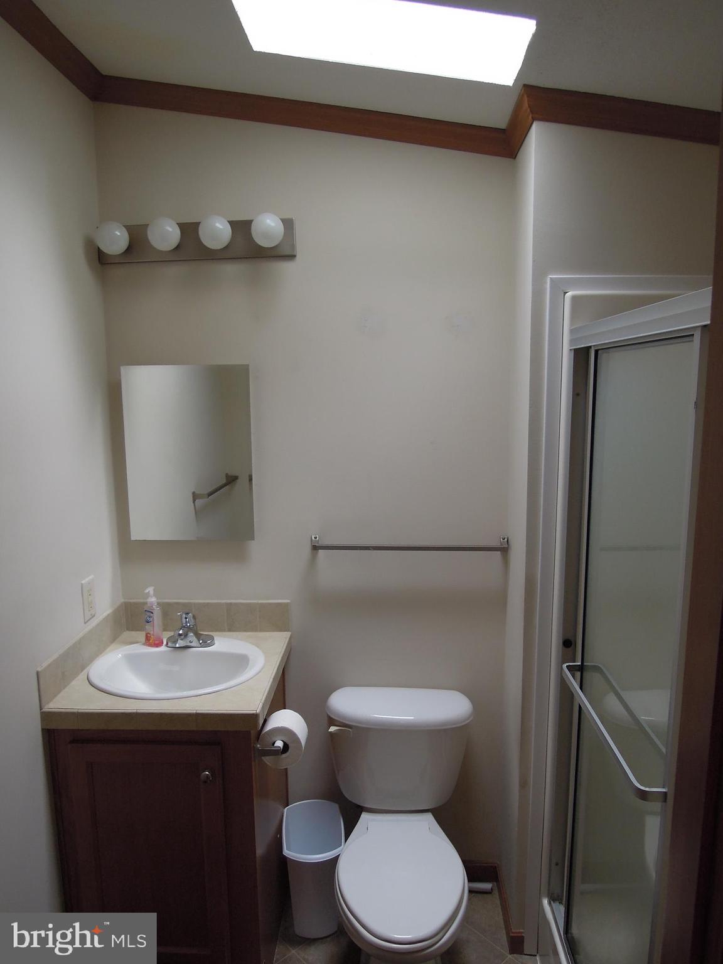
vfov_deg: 71.6
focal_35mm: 24
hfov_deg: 56.8
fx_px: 668
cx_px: 362
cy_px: 482
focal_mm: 4.3
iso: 160
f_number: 2.8
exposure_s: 1/60
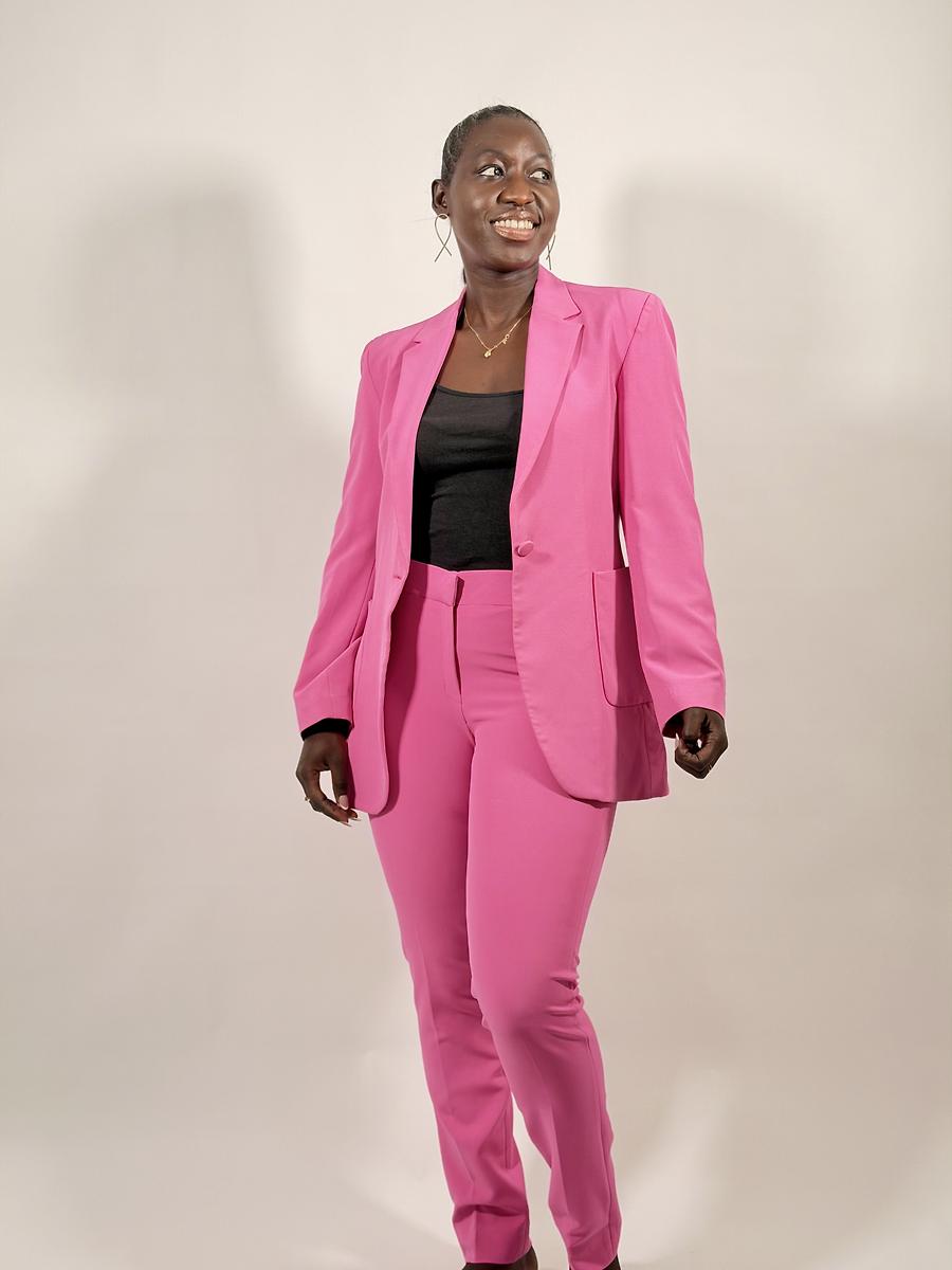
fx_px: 1760
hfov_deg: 30.3
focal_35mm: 48
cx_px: 476
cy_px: 635
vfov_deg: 39.7
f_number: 1.78
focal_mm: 6.76
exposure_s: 1/50
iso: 125
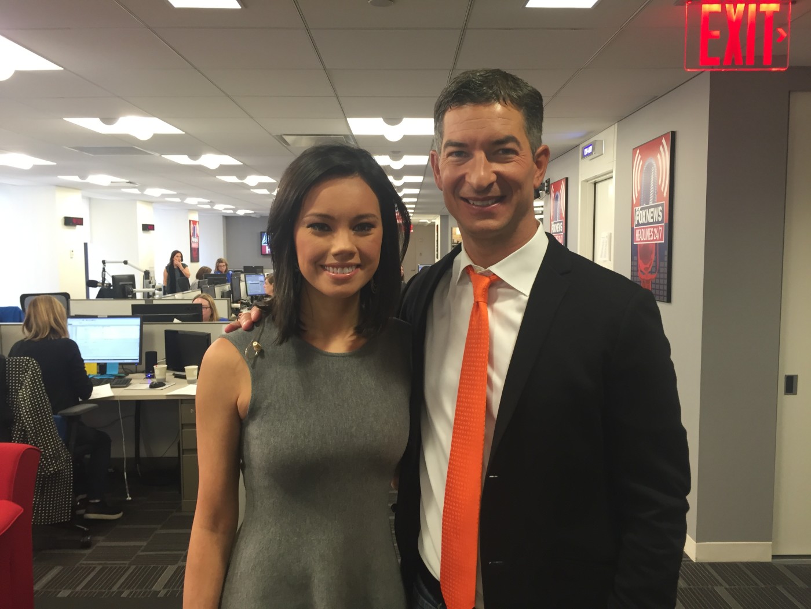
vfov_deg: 48.2
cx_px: 406
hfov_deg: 61.7
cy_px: 304
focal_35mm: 29
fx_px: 679
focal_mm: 4.15
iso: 64
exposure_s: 1/30
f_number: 2.2
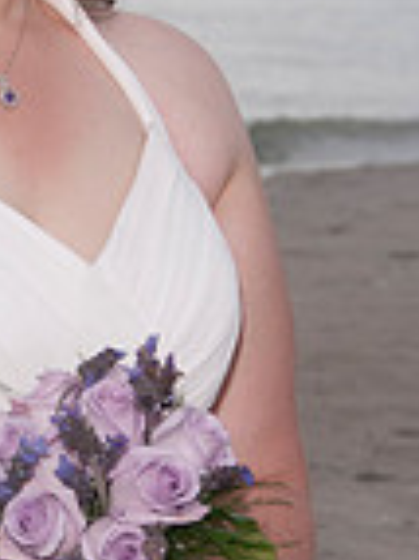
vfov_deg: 7.1
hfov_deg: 5.3
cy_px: 243
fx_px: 4542
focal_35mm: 281
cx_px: -61
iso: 100
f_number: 10
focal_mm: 62
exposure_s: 1/250
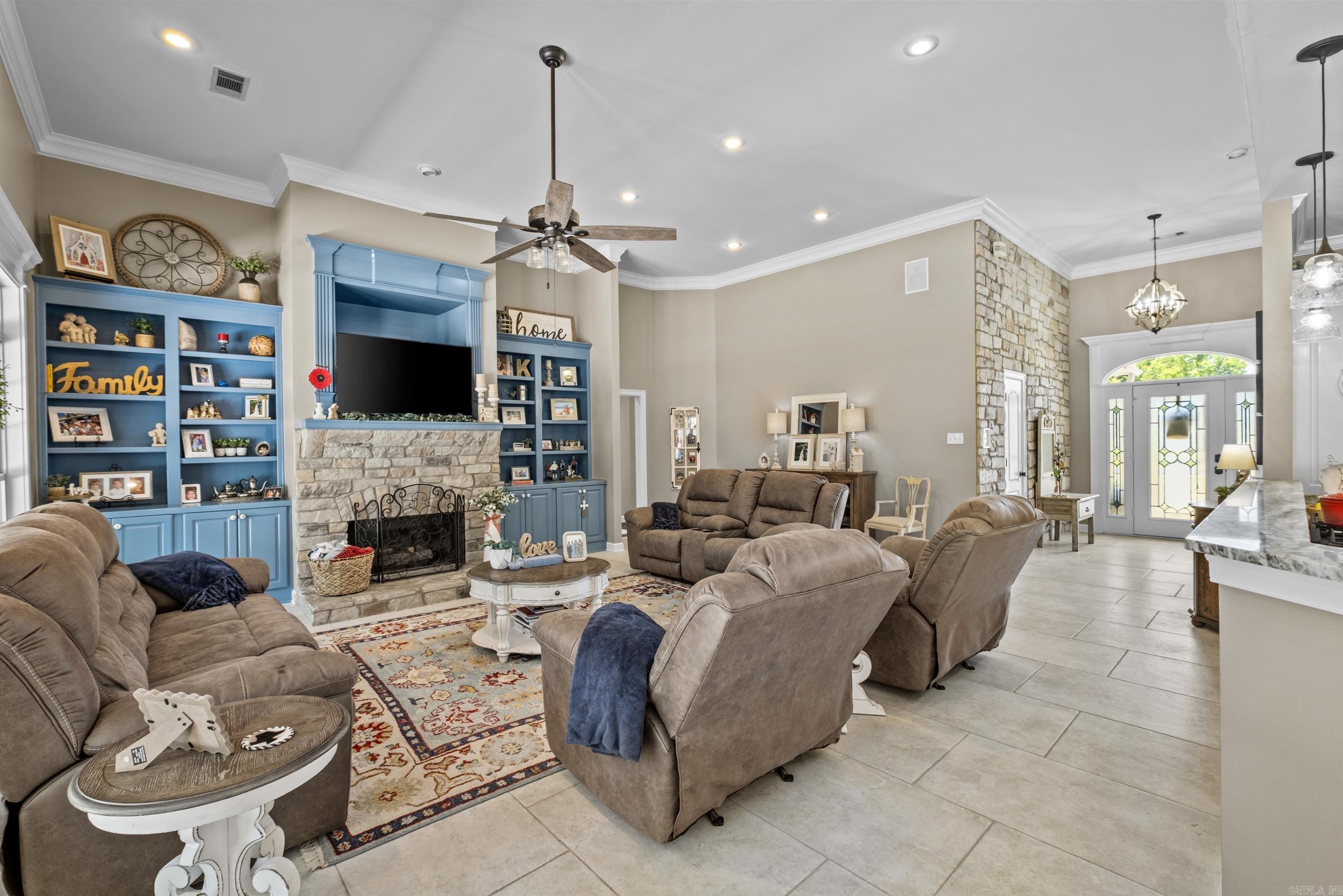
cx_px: 672
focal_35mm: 15
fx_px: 560
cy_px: 448
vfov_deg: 77.3
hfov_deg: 100.4
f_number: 7.1
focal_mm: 10
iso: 400
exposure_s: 1/2.5
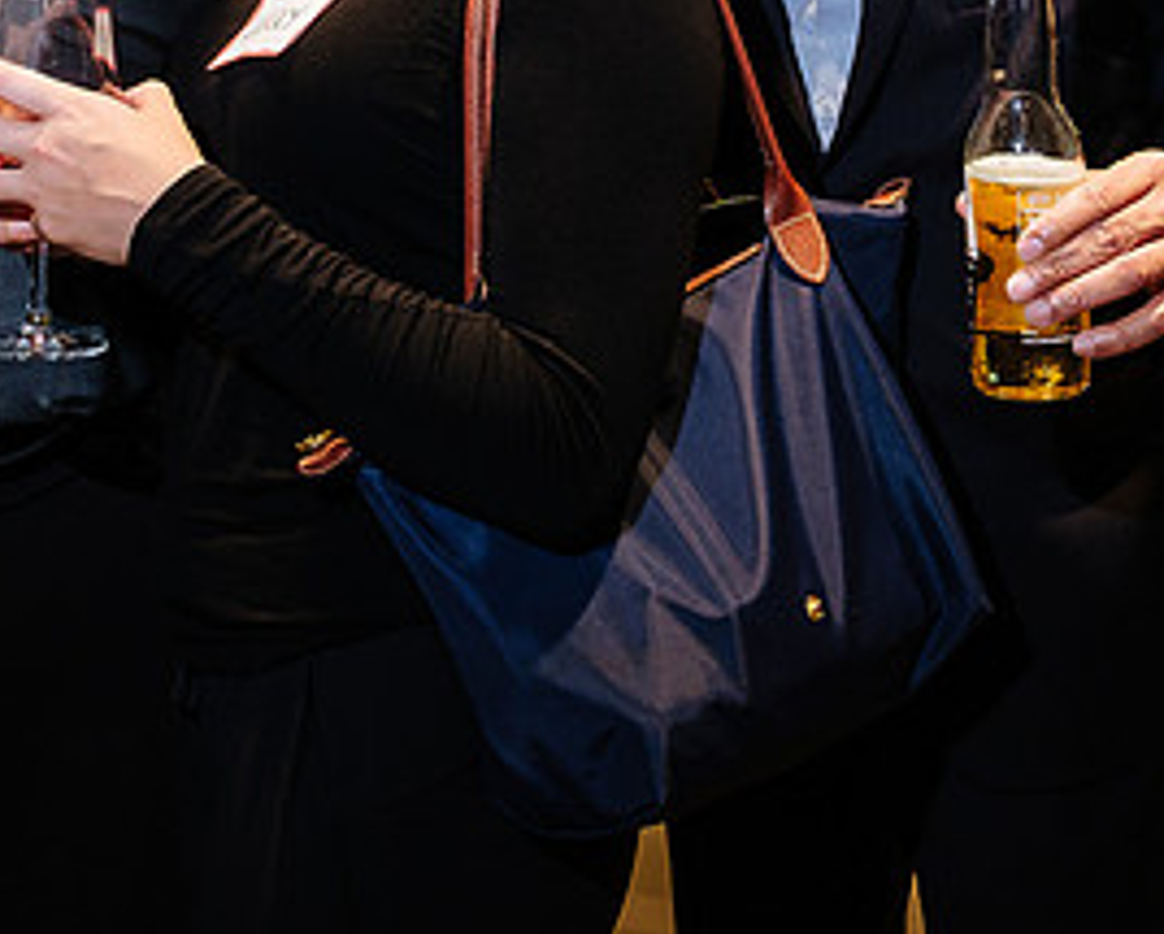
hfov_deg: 24.1
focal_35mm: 79
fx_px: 2725
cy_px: -40
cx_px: 494
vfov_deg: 18.8
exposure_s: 1/60
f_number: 4
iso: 640
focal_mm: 21.3
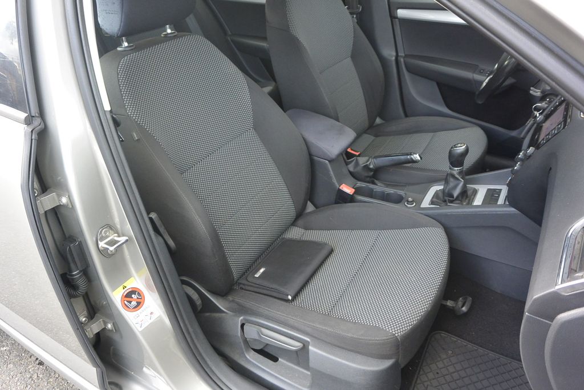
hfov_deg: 67.4
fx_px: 438
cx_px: 292
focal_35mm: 27
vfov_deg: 47.9
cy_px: 195
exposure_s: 1/100
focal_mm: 10
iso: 400
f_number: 3.5
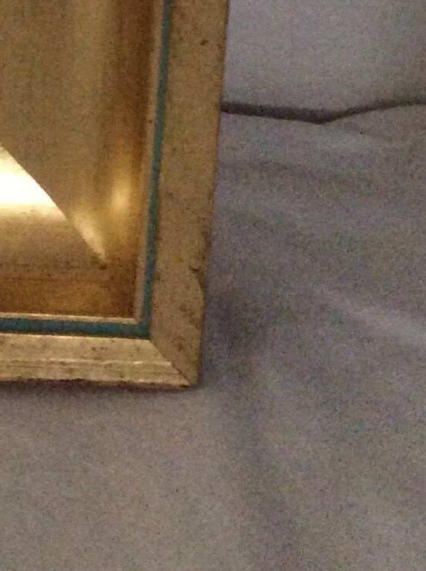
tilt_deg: -17.0
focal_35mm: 113
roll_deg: -2.0
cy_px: -377
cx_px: -270
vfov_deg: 15.5
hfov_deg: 12.3
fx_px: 1860
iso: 320
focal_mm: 3.3
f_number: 2.4
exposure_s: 1/25
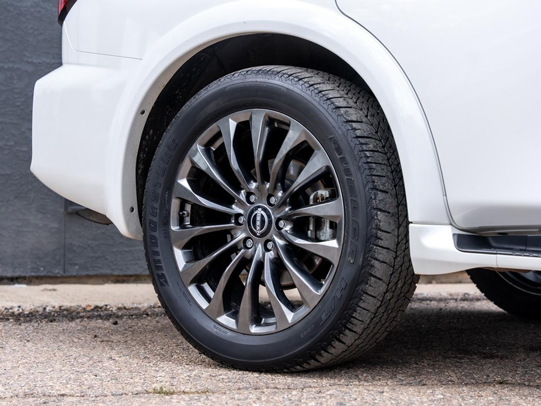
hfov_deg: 26.0
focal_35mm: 75
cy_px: 217
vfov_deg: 19.6
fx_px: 1173
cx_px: 296
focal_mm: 61.2
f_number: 4
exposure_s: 1/400
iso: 100
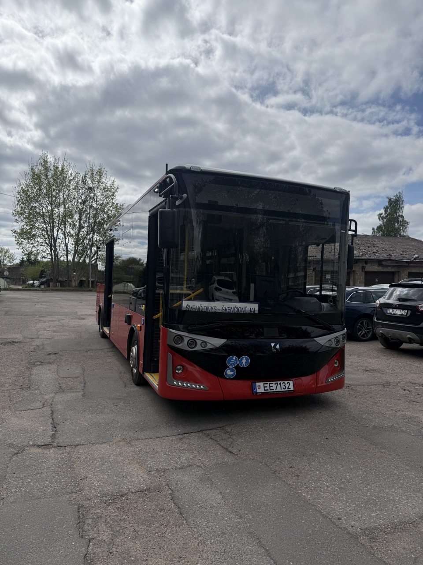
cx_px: 212
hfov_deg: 56.8
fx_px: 391
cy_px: 282
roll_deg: -0.6
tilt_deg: -0.8
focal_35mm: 24
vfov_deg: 71.6
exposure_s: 1/14286
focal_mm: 6.76
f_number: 1.78
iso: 80
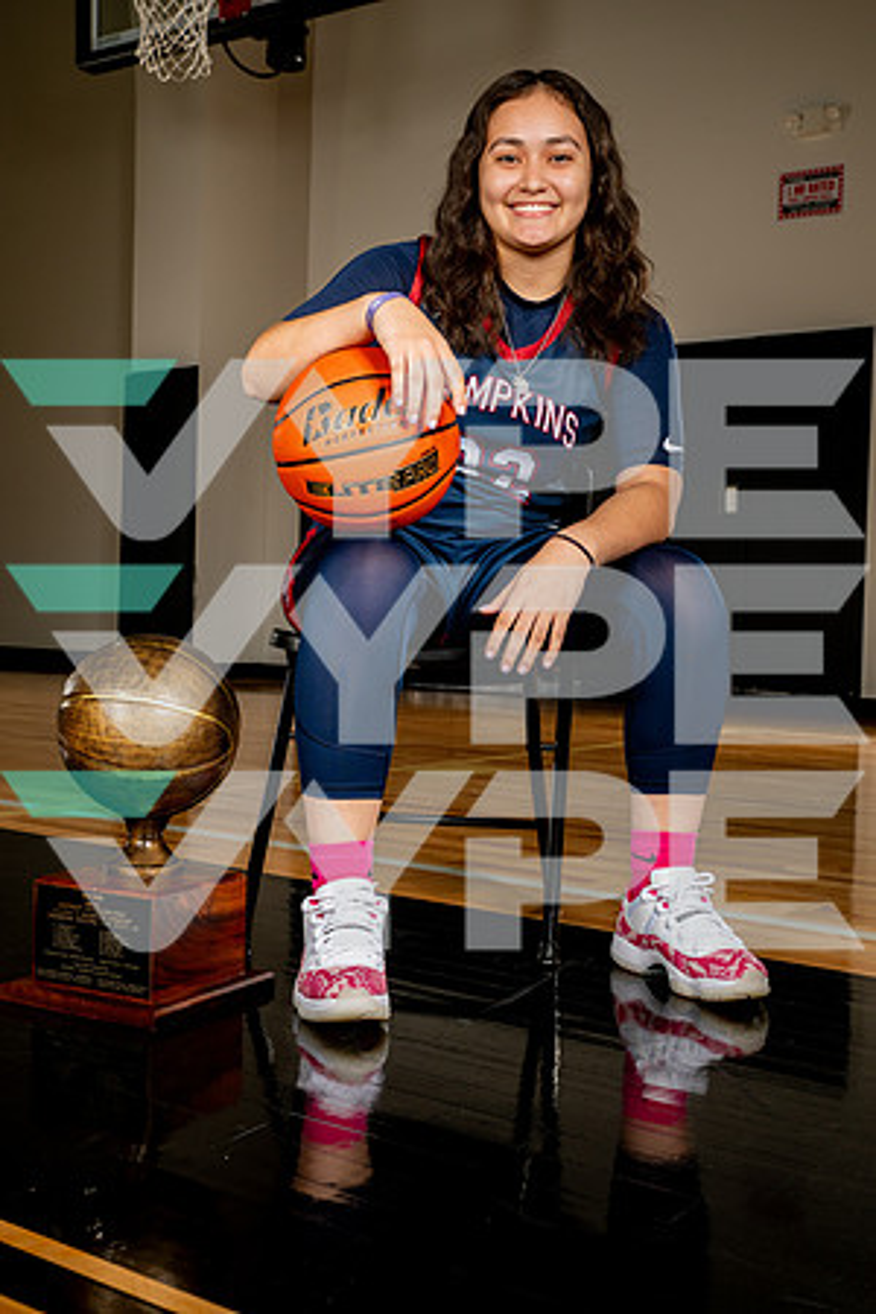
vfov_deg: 46.4
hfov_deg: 31.9
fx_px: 1533
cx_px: 438
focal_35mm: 42
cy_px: 657
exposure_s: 1/500
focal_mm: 42
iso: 250
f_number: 8
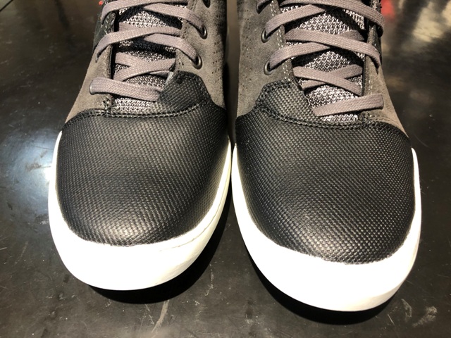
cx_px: 226
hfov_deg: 63.4
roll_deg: +0.5
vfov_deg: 49.7
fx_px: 365
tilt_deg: -43.5
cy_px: 169
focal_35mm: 28
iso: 40
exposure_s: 1/15
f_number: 1.8
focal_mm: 4
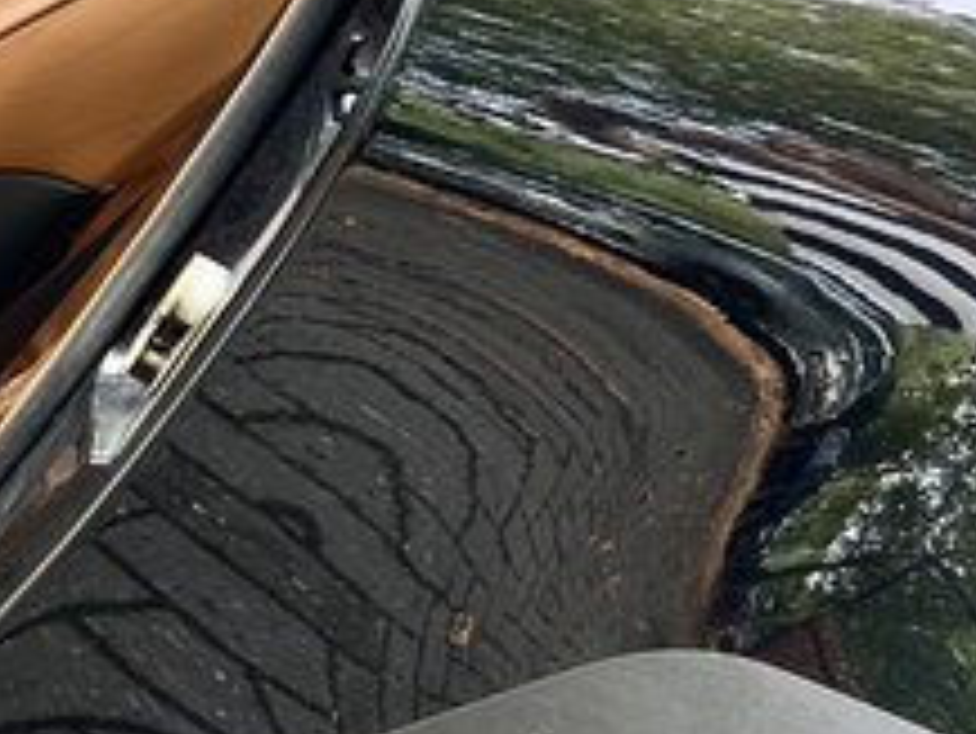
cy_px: 144
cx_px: -598
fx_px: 2595
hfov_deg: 18.3
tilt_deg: -31.9
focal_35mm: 92
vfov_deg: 16.0
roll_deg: +3.1
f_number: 1.5
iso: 50
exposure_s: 1/121
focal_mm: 5.7
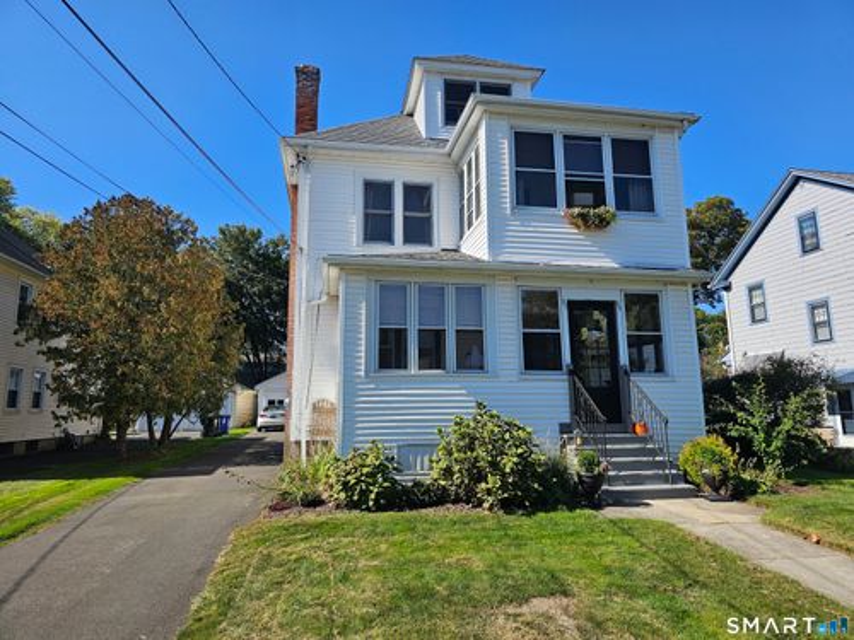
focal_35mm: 23
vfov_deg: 58.9
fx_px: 567
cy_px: 320
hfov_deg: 73.9
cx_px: 427
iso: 10
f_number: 1.7
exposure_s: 1/728
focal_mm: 6.3
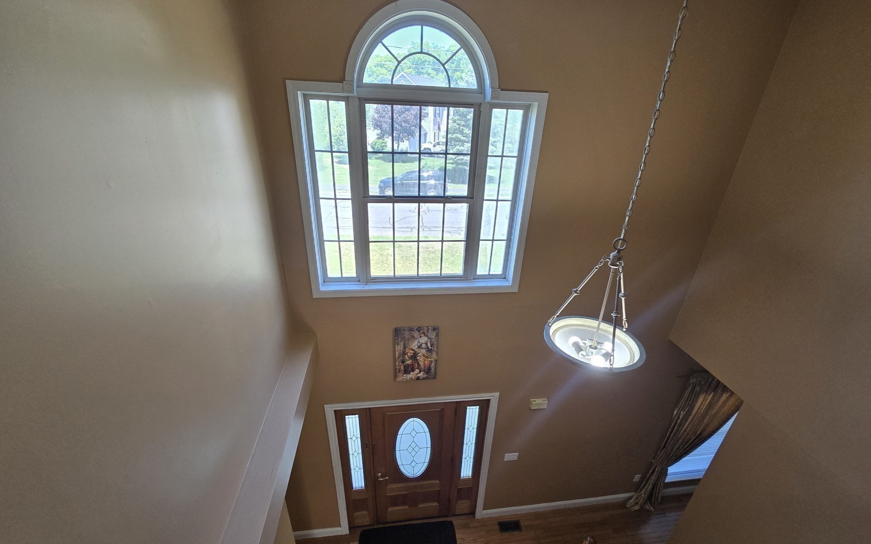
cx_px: 438
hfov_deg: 105.3
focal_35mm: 14
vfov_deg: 78.5
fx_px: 332
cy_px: 294
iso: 100
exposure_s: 1/60
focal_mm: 2.2
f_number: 2.2
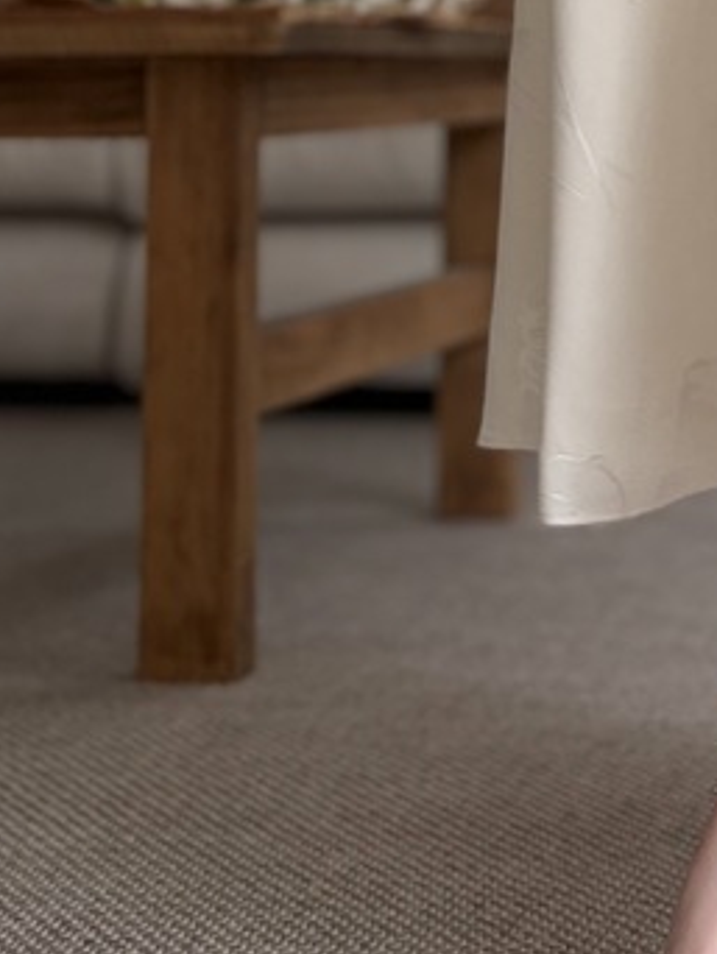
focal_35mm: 76
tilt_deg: +5.1
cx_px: 957
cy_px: -262
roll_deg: -0.1
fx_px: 2096
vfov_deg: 23.0
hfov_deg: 18.0
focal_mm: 5.96
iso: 64
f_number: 1.6
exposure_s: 1/122
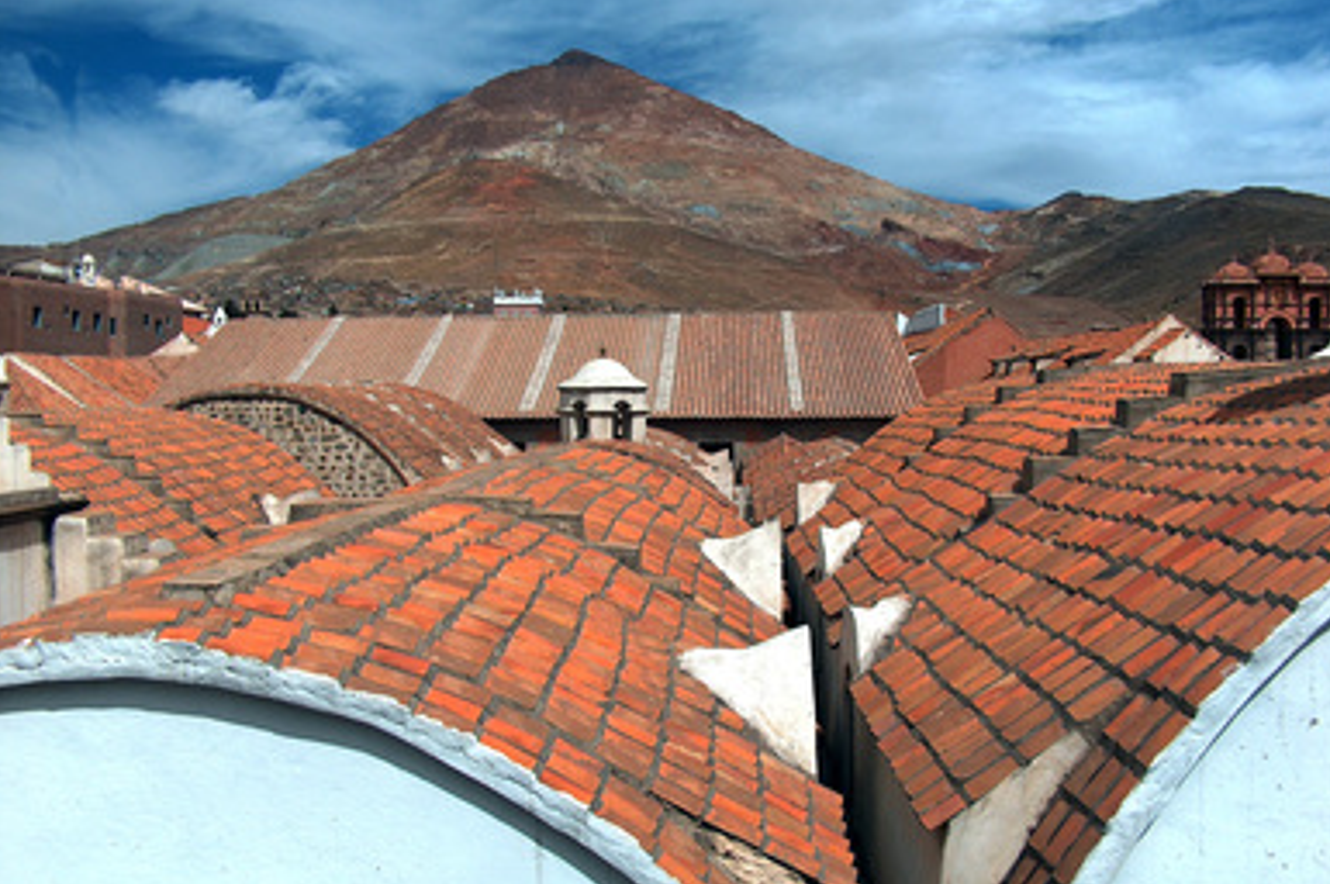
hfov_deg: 49.6
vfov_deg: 34.1
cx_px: 670
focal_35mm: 39
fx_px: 1440
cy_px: 463
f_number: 4
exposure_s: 1/1250
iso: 100
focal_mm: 7.6
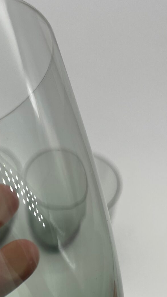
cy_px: 283
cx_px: 42
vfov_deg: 29.0
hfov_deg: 17.4
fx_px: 543
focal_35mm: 69
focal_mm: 4.2
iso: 32
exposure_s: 1/355
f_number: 1.6
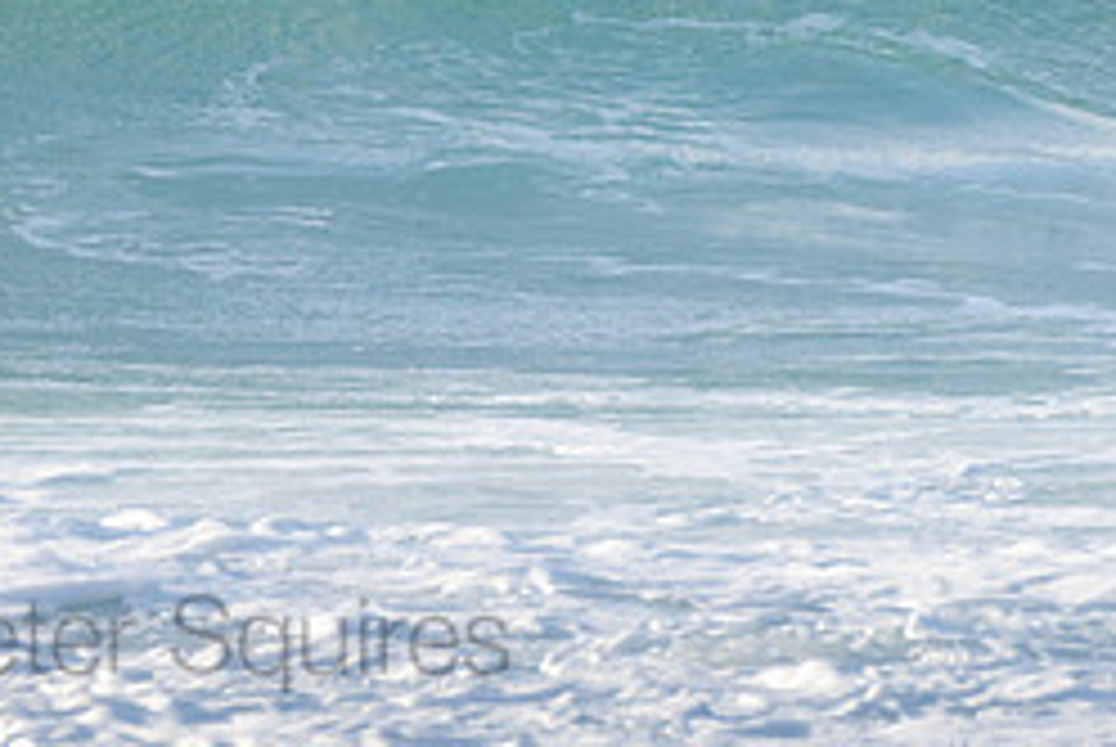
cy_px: -85
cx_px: 83
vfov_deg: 1.0
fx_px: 44413
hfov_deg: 1.4
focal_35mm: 1431
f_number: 5.6
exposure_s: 1/2000
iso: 500
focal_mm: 500
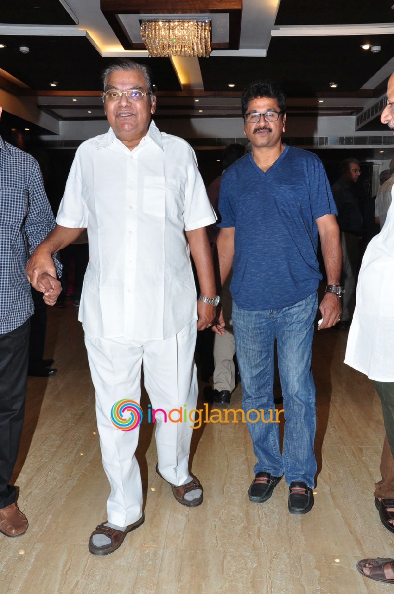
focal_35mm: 33
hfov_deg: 39.9
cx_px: 197
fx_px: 543
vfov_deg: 57.3
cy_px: 297
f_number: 10
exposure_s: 1/125
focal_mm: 22
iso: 500
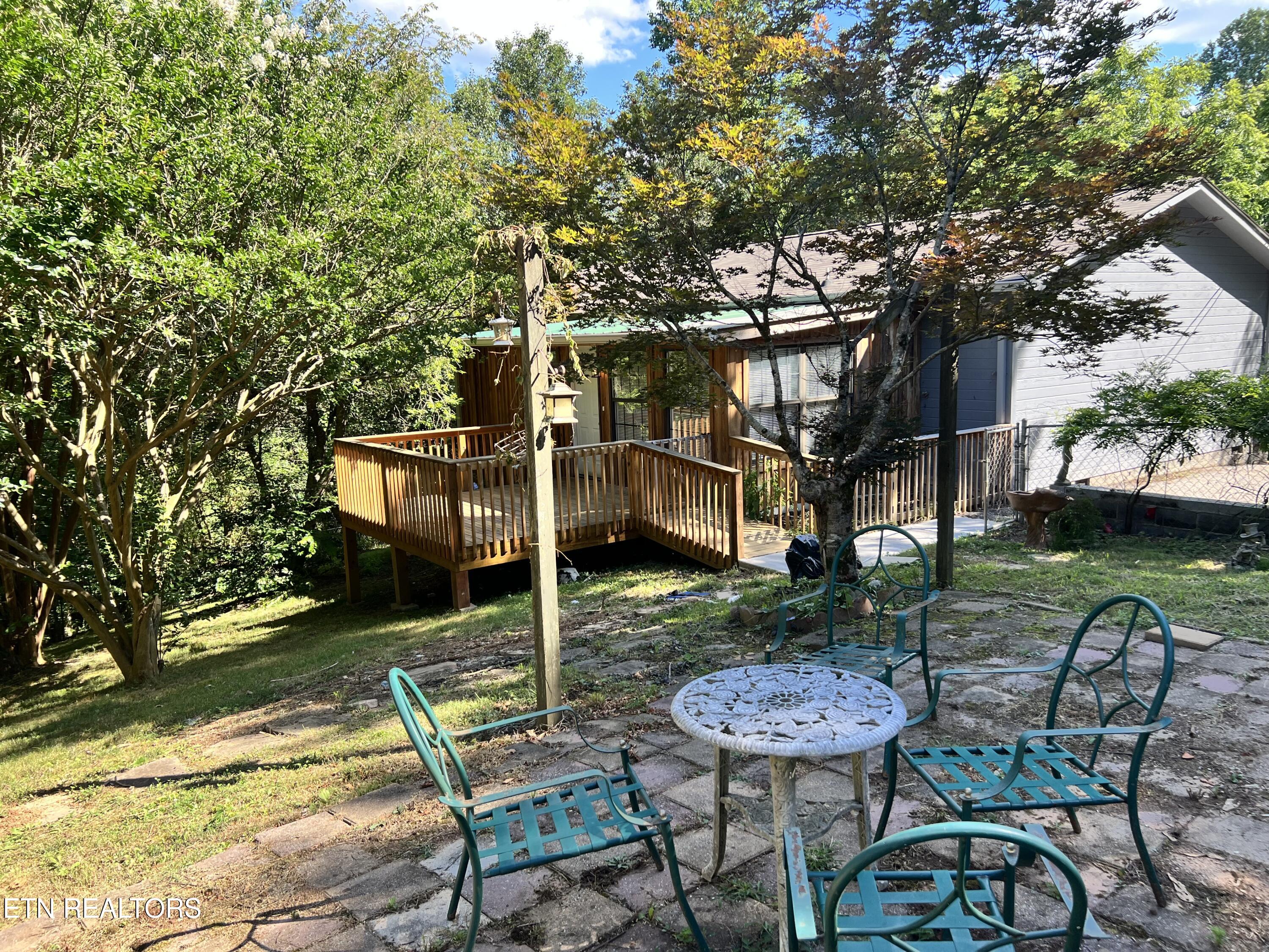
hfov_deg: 67.3
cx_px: 634
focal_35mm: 26
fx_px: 953
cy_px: 476
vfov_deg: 53.1
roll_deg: +1.8
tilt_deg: -7.5
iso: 50
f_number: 1.5
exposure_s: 1/567
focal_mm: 5.7
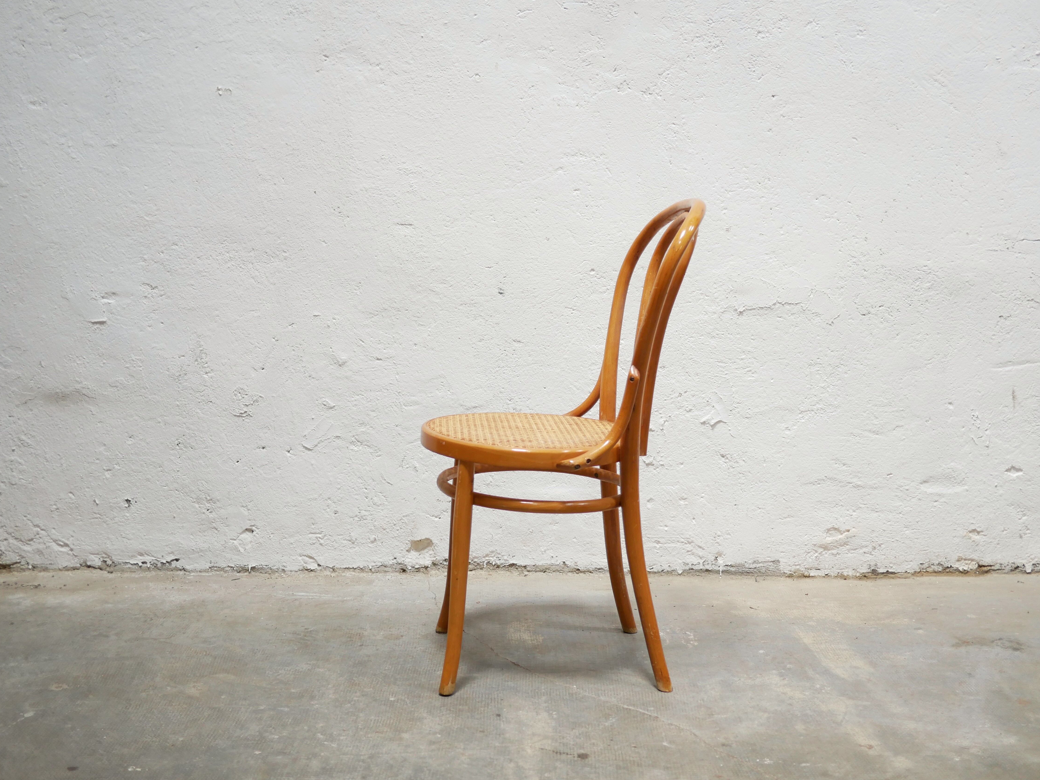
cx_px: 530
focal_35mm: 41
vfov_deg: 35.1
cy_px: 399
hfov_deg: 45.8
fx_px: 1232
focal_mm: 20
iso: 500
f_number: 1.7
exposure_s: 1/60
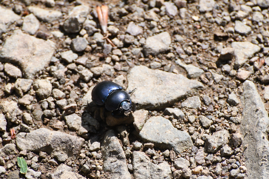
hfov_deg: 4.6
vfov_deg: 3.1
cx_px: 134
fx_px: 3362
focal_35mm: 450
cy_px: 90
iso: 1250
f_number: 13
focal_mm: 300
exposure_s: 1/1000
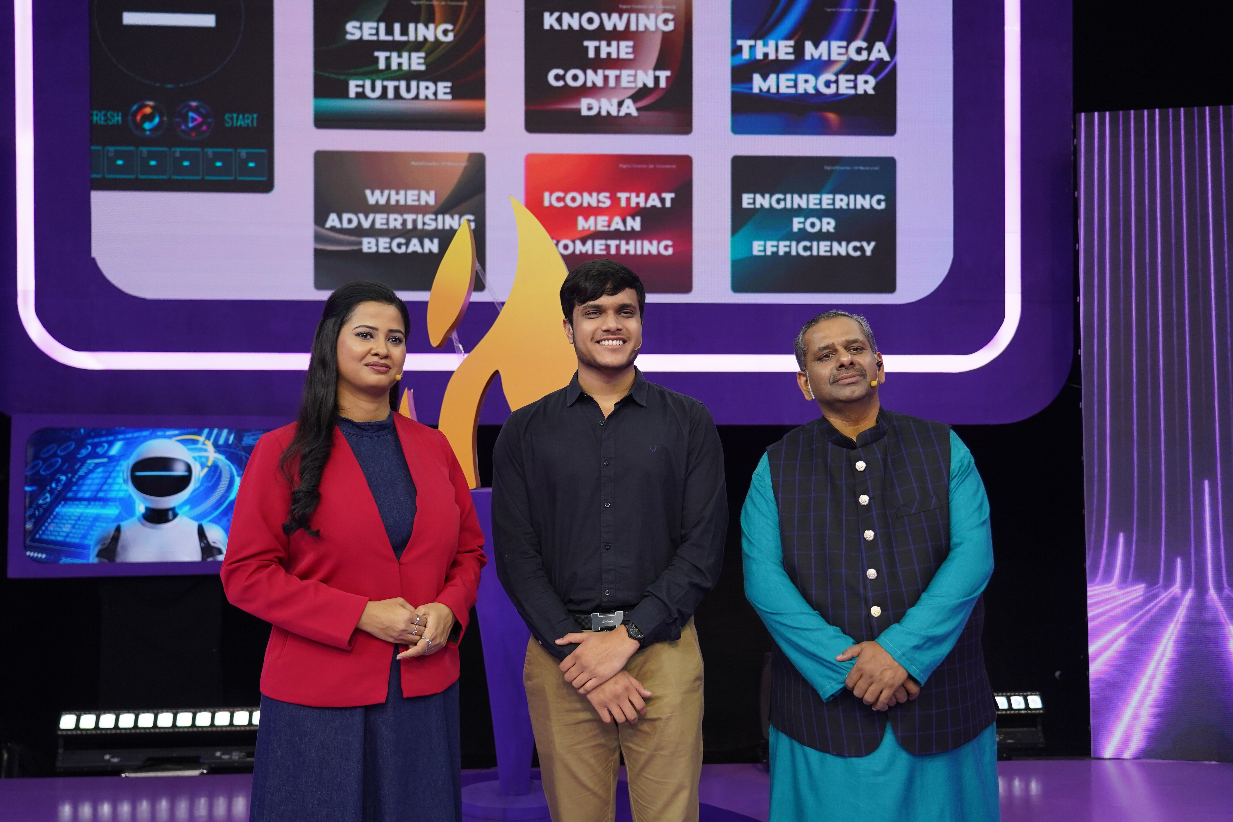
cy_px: 411
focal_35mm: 36
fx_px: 1233
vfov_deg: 36.9
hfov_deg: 53.1
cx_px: 616
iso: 1250
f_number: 4
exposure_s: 1/160
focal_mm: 36
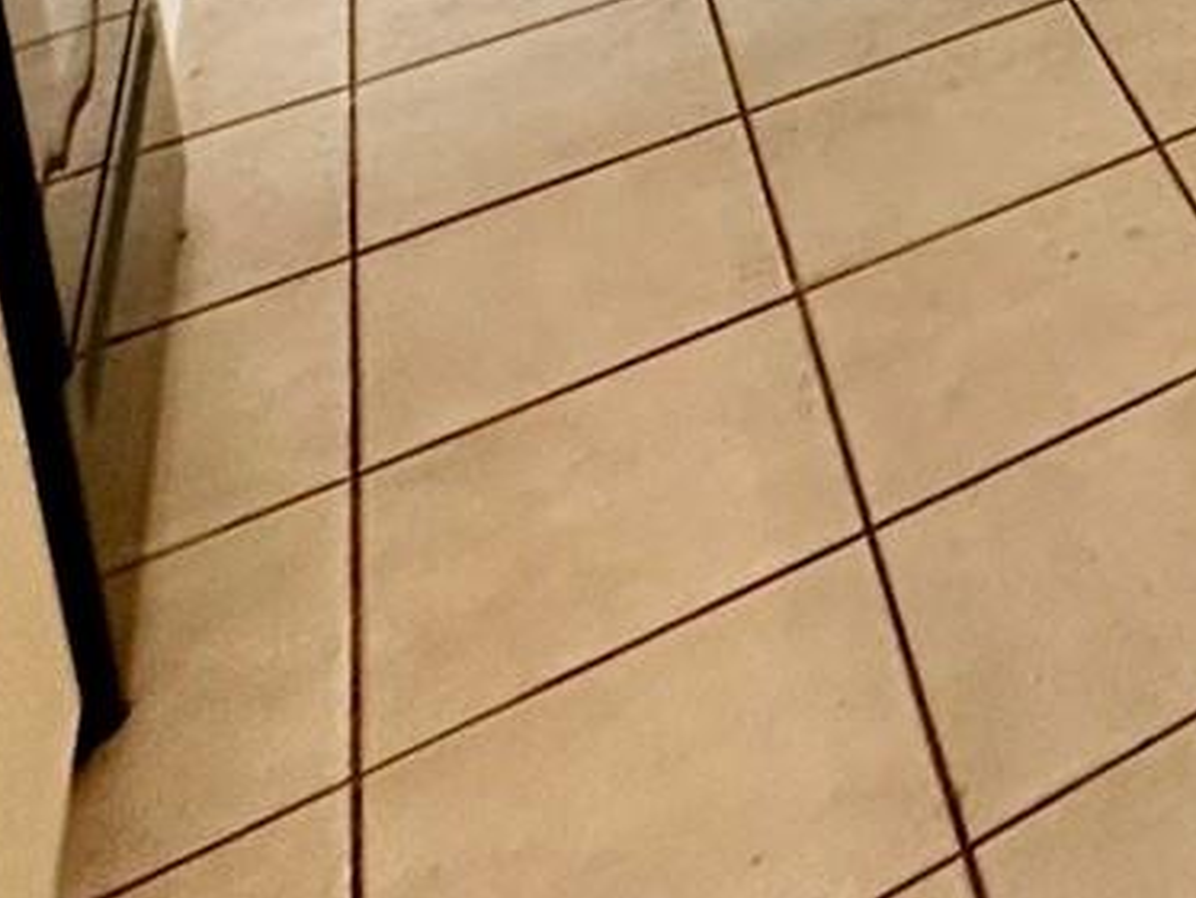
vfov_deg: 17.3
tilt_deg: -8.6
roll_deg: +0.8
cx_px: 1953
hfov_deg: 23.2
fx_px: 2074
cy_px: -920
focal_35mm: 60
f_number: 2.2
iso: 64
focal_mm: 2.22
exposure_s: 1/120
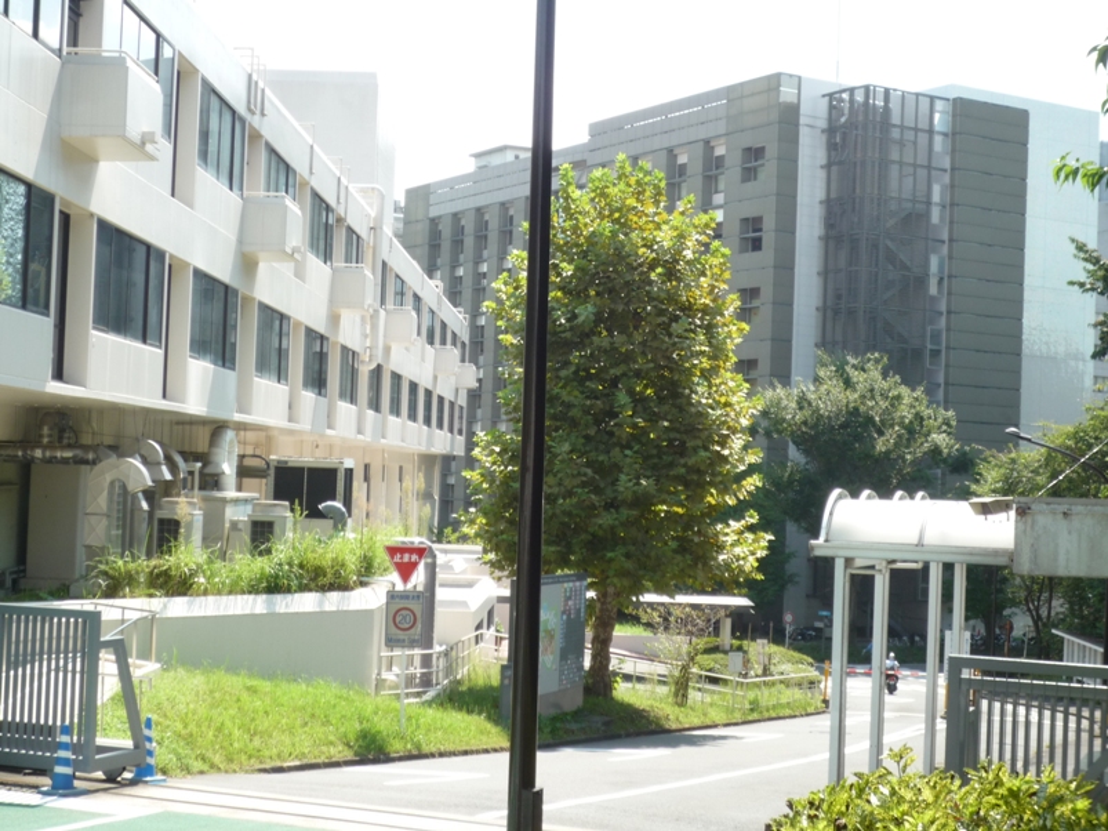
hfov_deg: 32.7
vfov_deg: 24.8
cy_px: 416
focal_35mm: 59
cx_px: 554
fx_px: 1888
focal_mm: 10.4
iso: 100
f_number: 4.7
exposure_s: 1/200
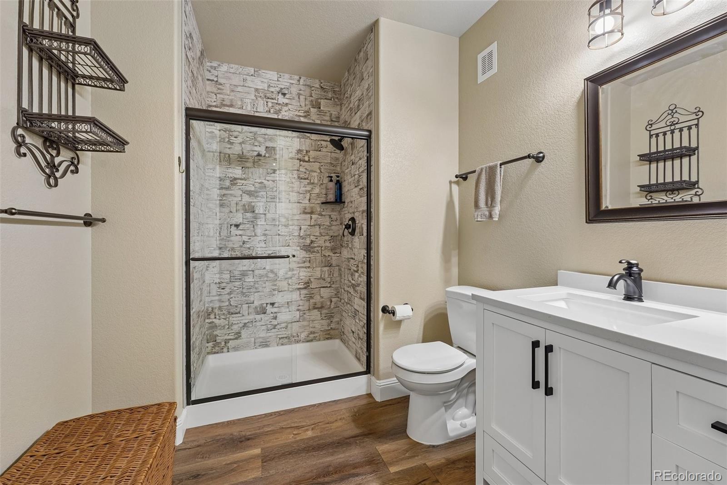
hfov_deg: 104.3
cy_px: 242
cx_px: 364
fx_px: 283
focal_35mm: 14
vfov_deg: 81.2
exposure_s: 1/5
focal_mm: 14
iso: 400
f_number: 8
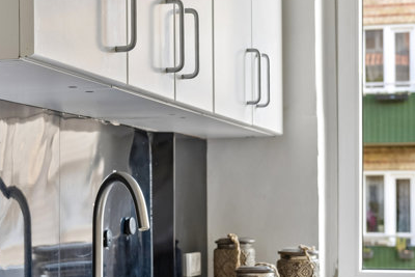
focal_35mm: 96
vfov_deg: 14.2
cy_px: 219
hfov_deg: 21.2
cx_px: 167
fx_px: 1107
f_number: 4.5
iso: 160
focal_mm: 32.5
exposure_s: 1/50
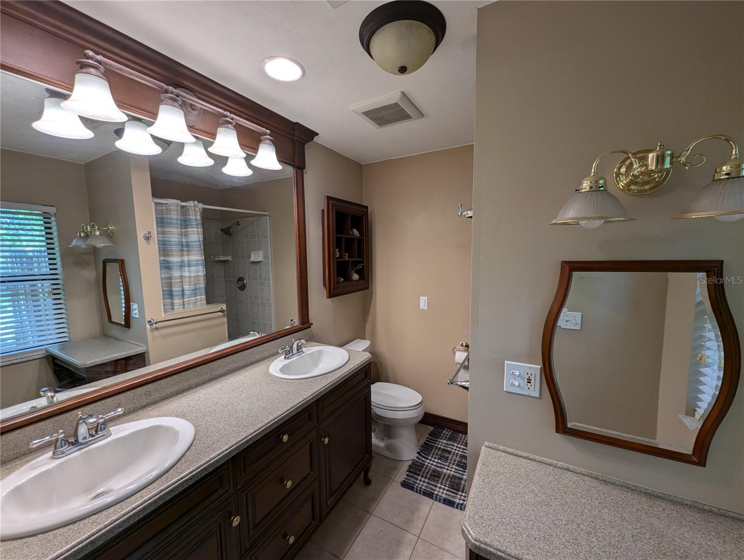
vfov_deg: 90.1
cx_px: 372
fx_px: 280
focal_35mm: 13
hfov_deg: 106.1
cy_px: 280
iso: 53
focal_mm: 1.95
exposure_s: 1/33.3
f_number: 2.2
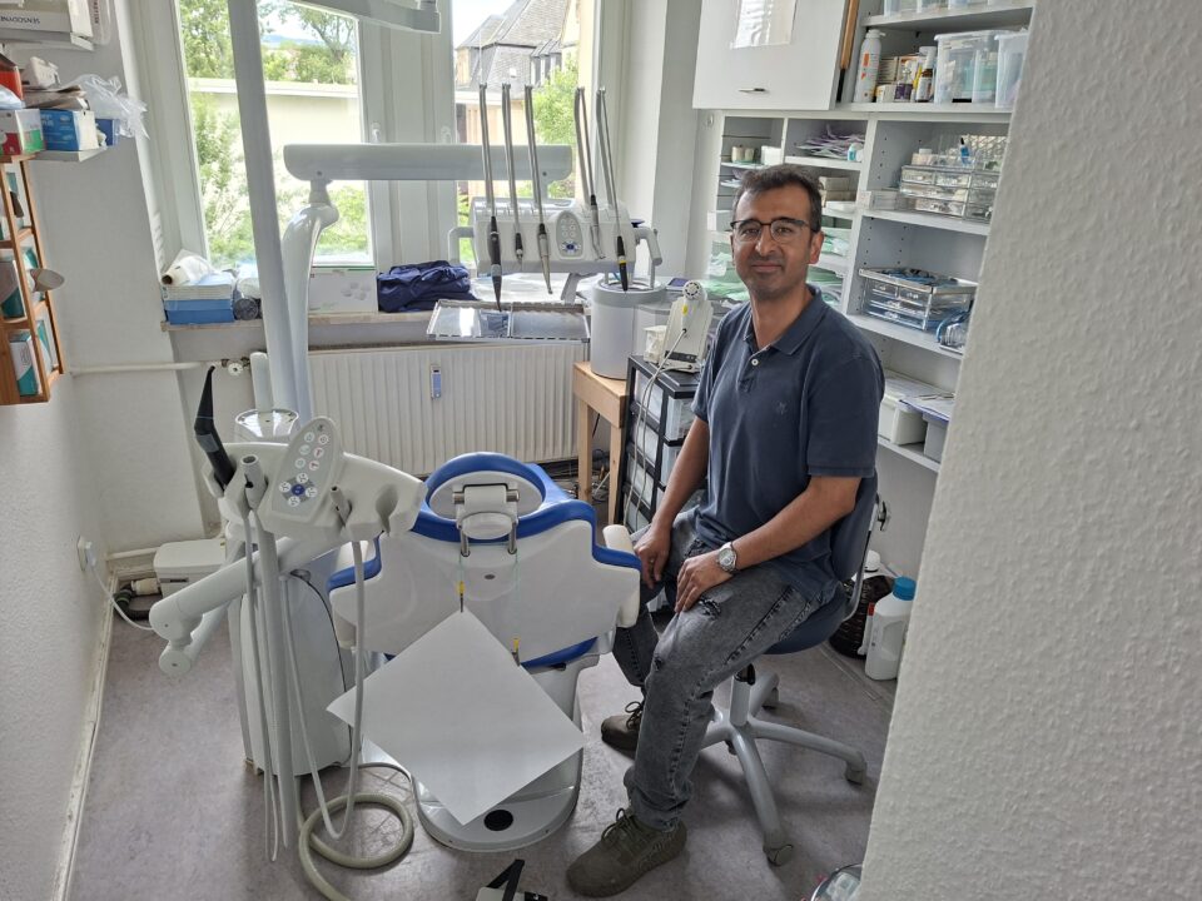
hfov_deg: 73.9
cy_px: 450
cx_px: 601
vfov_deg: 58.9
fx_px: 799
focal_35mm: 23
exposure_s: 1/100
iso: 100
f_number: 1.8
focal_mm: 5.54
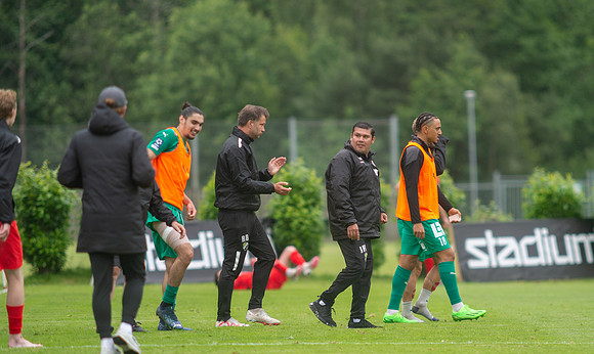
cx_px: 347
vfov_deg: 2.5
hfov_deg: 4.1
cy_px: 231
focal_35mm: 515
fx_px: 8229
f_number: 4
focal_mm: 420
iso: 640
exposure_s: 1/1250
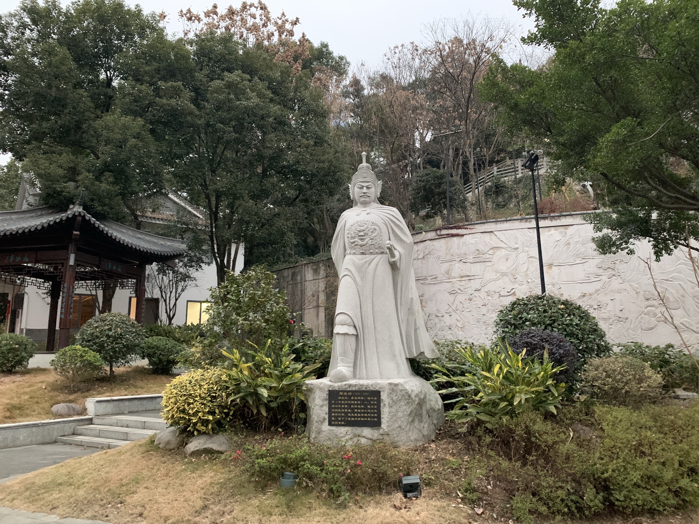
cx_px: 350
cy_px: 262
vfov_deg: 53.1
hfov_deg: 67.3
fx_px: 525
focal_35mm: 26
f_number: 1.8
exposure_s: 1/30
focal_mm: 4.25
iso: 640
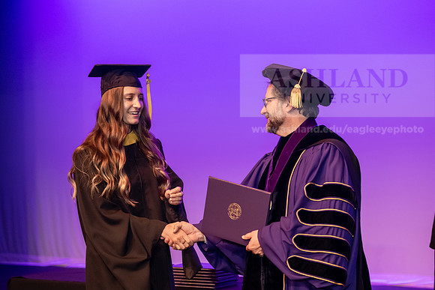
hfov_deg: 23.6
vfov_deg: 15.9
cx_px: 218
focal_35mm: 86
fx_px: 1039
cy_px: 145
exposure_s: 1/200
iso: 3200
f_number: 4
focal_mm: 86
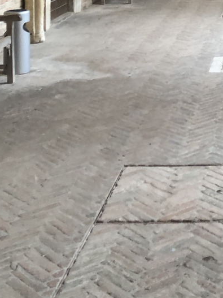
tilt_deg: +2.0
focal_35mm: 85
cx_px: 260
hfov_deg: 16.7
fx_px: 730
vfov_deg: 20.5
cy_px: -115
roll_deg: +0.0
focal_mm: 4
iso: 50
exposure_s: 1/17
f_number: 1.8
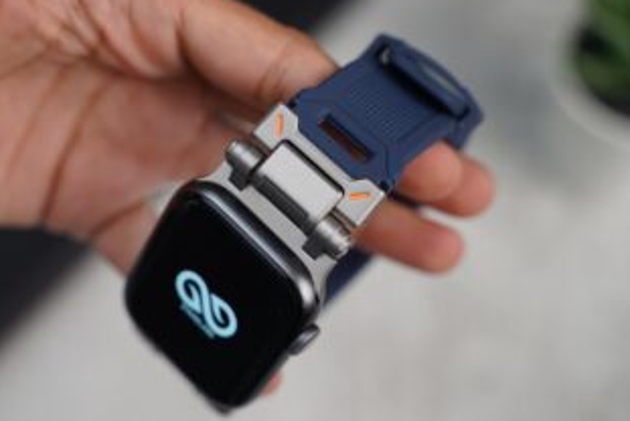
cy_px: 214
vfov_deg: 19.0
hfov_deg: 28.0
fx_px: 1261
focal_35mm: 72
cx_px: 237
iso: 640
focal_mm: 56
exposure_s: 1/60
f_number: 4
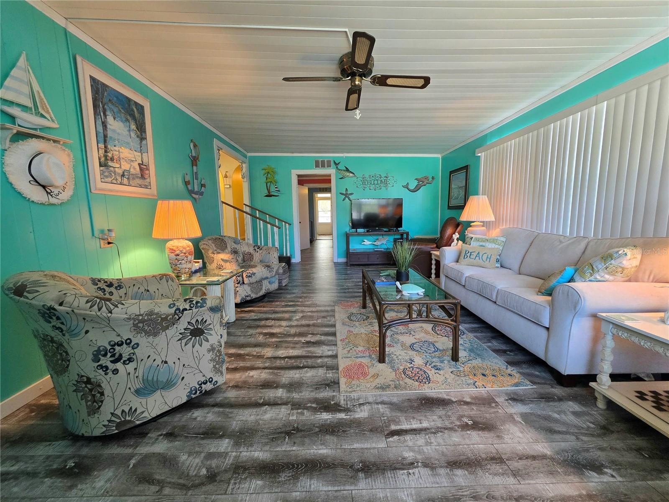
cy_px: 251
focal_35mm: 13
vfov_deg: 89.9
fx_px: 251
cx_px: 334
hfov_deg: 106.2
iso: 250
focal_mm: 2.2
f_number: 1.9
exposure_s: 1/120
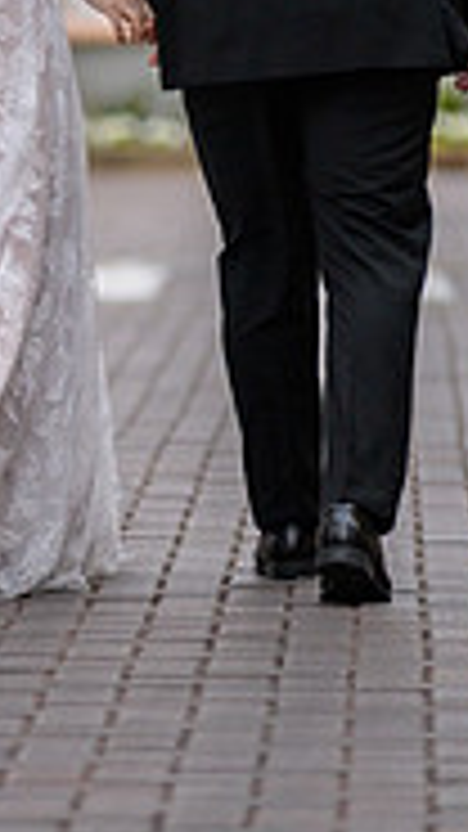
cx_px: 22
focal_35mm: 434
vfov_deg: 5.0
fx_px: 9579
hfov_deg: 2.8
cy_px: 202
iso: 250
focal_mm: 170
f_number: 2.8
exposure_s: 1/3200
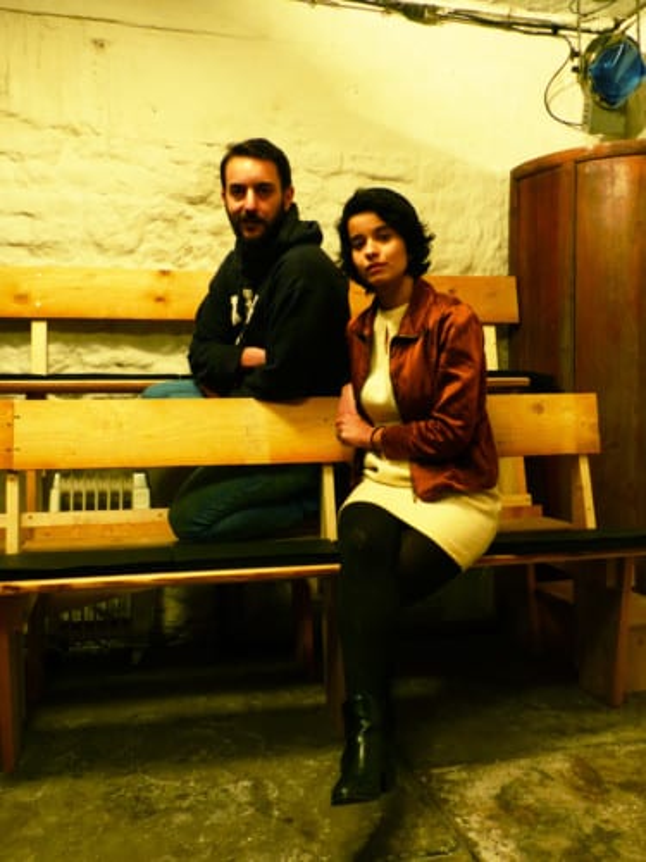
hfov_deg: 42.9
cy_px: 431
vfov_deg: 55.4
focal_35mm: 33
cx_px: 323
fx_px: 821
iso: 200
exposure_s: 1/13
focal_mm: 5.9
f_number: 2.8
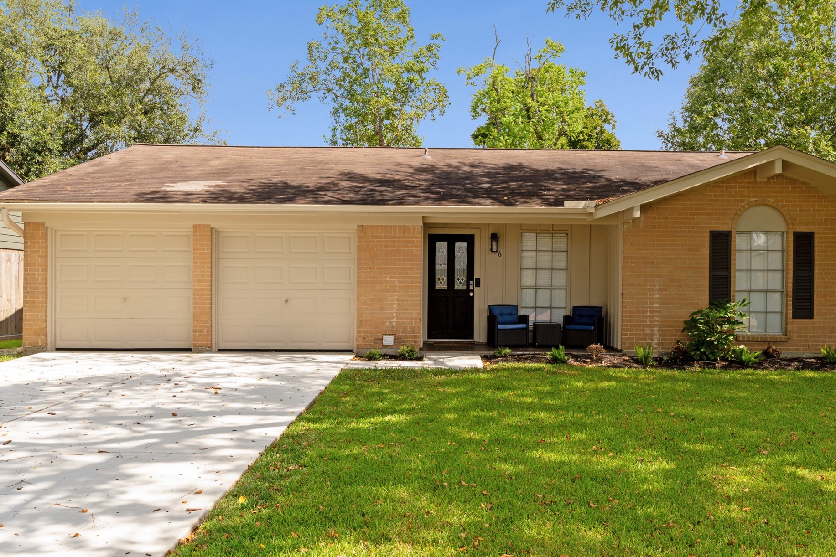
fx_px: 743
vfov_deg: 41.1
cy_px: 292
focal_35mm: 32
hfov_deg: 58.6
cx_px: 461
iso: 100
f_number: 8
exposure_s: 1/80
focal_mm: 18
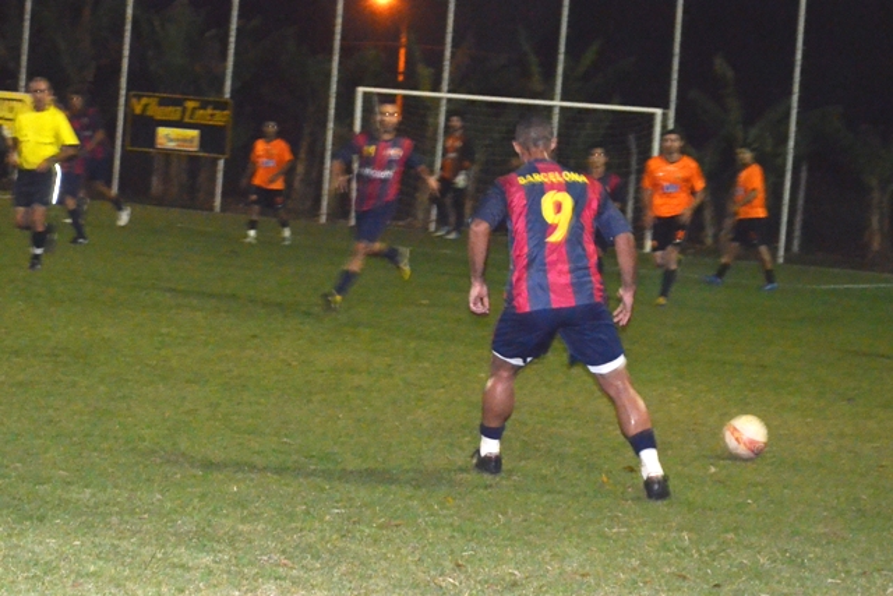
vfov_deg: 16.6
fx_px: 2047
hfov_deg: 24.6
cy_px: 298
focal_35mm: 82
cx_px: 446
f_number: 5.6
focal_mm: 55
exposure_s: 1/60
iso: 3200
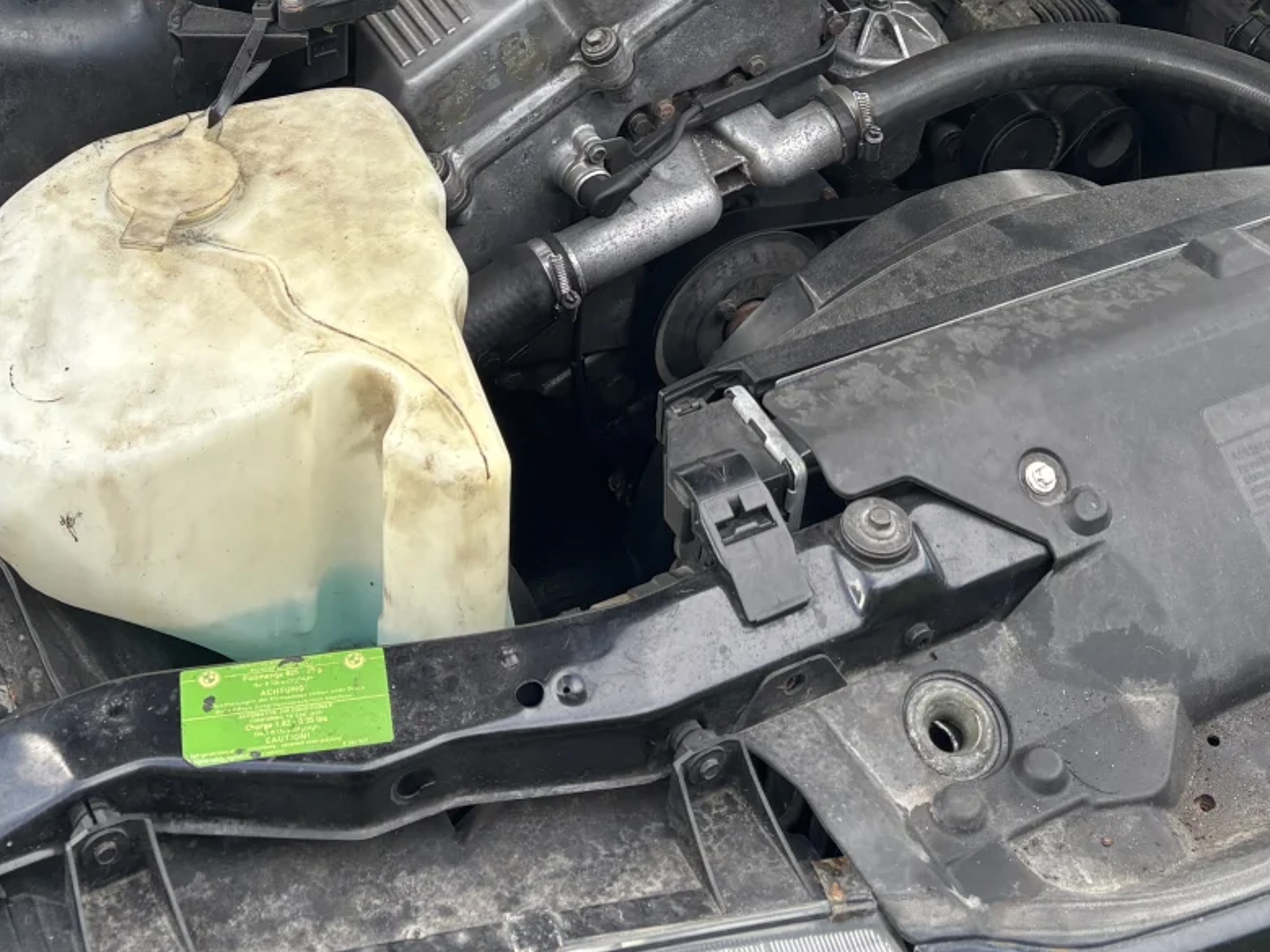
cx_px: 782
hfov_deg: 30.2
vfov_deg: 21.6
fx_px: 2348
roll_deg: -5.4
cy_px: -132
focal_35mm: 64
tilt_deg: -26.8
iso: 40
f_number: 1.6
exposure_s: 1/250
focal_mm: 5.96
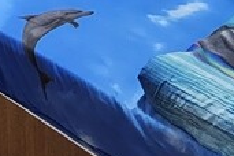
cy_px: -88
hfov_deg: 24.9
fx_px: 526
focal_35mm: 81
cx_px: 68
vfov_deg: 15.4
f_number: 2.2
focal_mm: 2.2
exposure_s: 1/33
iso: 500
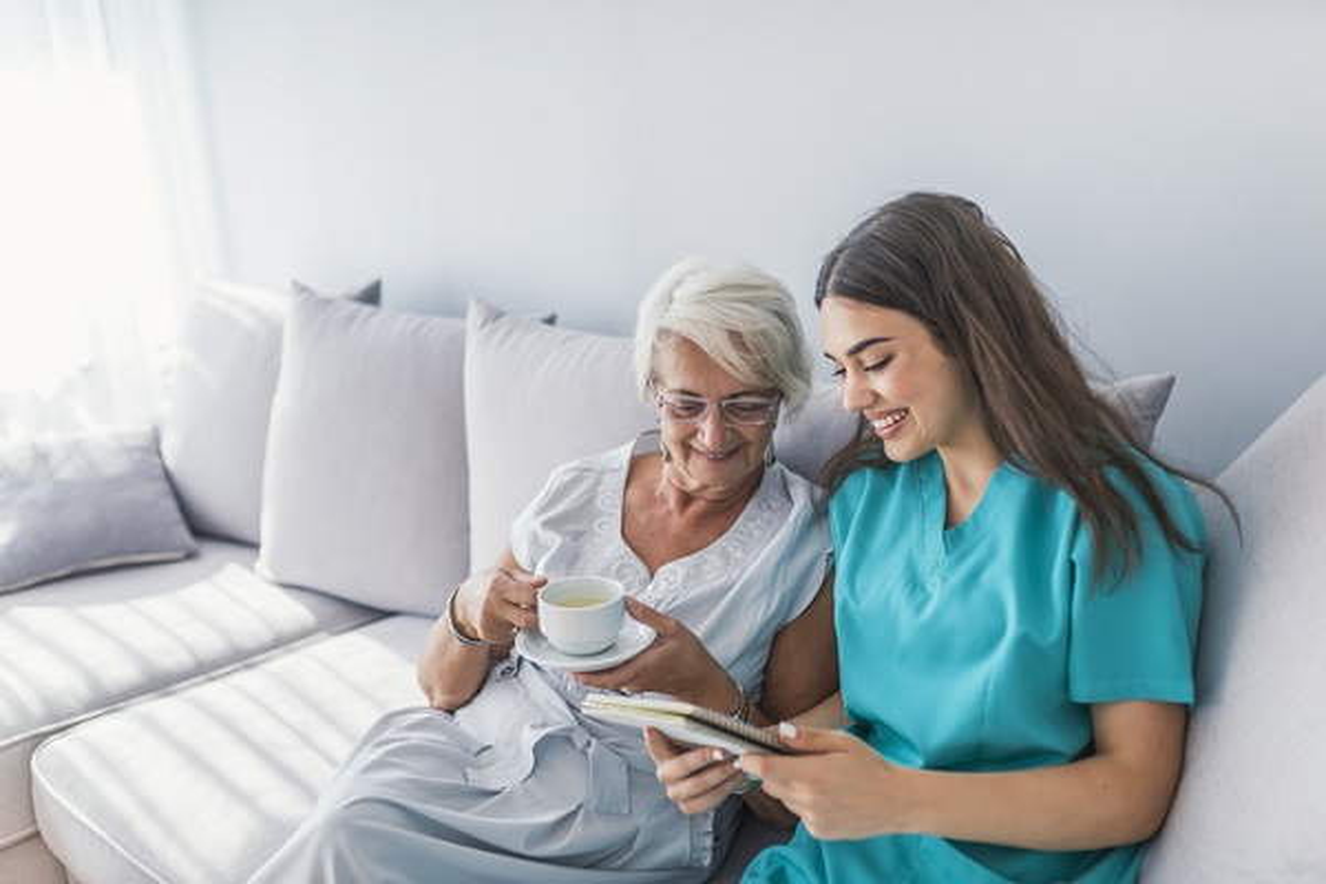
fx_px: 1289
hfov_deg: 54.4
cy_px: 442
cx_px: 663
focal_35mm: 35
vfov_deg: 37.9
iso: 100
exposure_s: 1/320
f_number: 2
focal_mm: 35
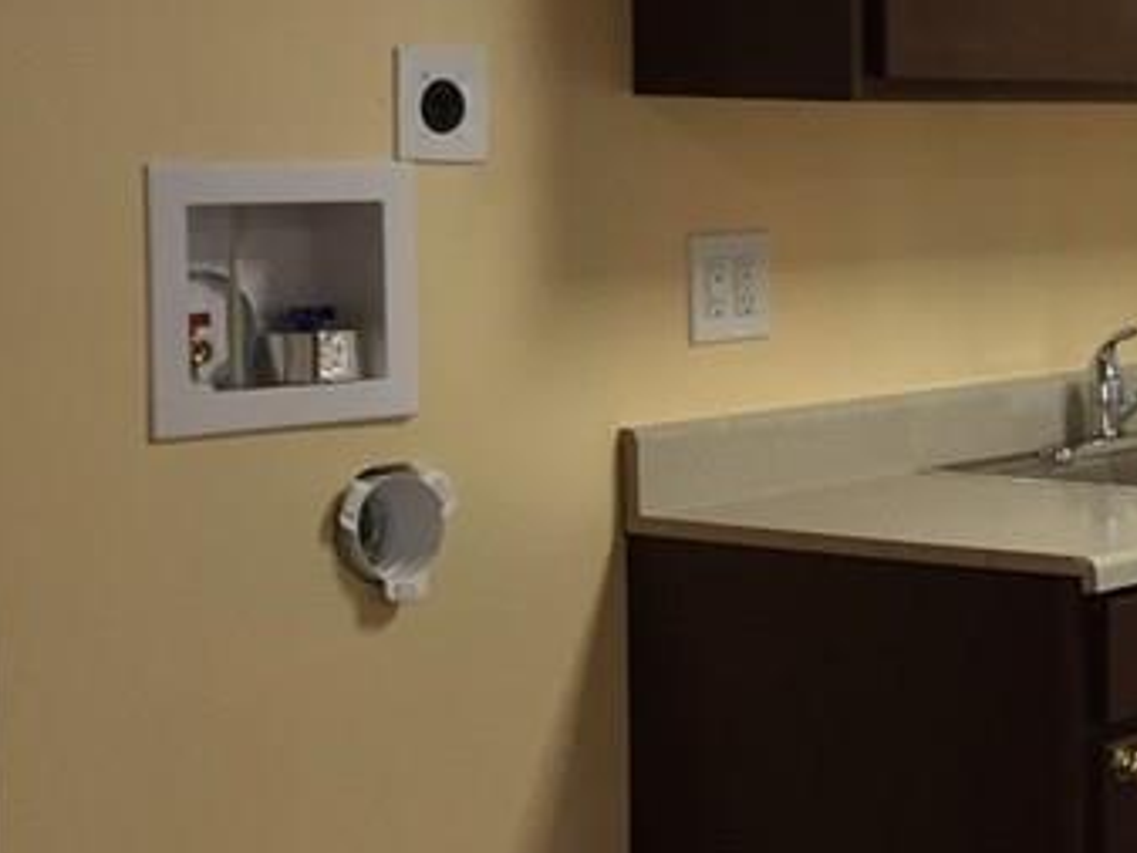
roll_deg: -3.2
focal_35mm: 88
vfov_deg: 16.8
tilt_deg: -3.4
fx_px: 2891
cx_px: 1660
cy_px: 421
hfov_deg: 19.6
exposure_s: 1/30
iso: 64
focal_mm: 4.15
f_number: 2.2
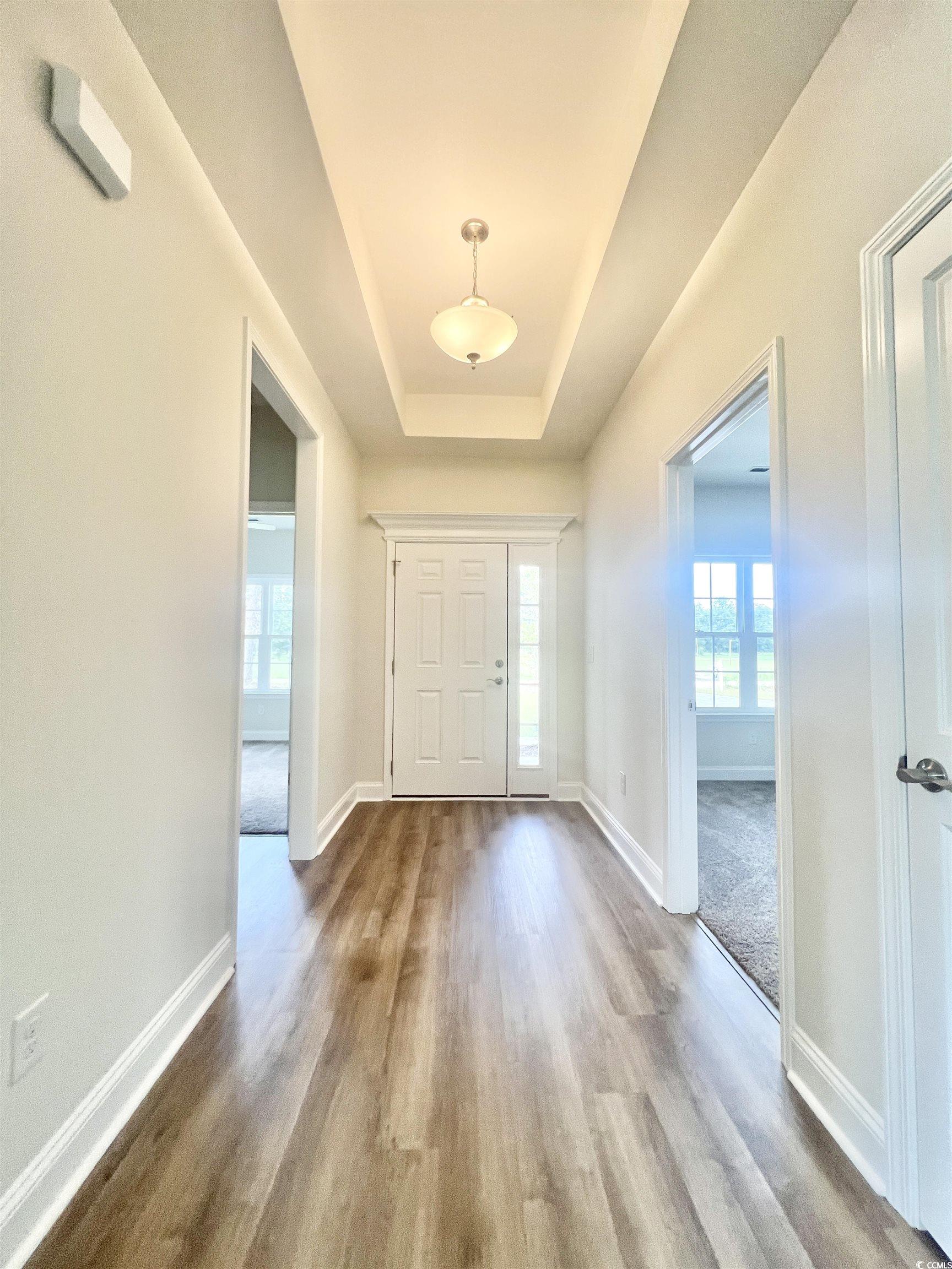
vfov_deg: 106.2
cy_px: 634
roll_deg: -2.6
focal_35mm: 13
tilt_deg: +4.5
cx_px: 476
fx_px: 477
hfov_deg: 89.9
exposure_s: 1/120
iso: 160
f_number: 1.8
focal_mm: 1.57
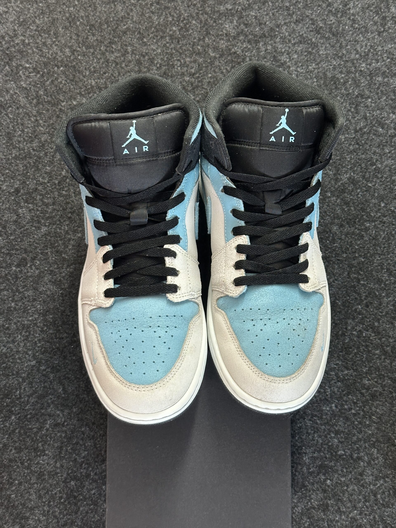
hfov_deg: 30.3
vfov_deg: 39.7
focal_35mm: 48
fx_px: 732
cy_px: 264
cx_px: 198
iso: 250
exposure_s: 1/33
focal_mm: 6.86
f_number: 1.78
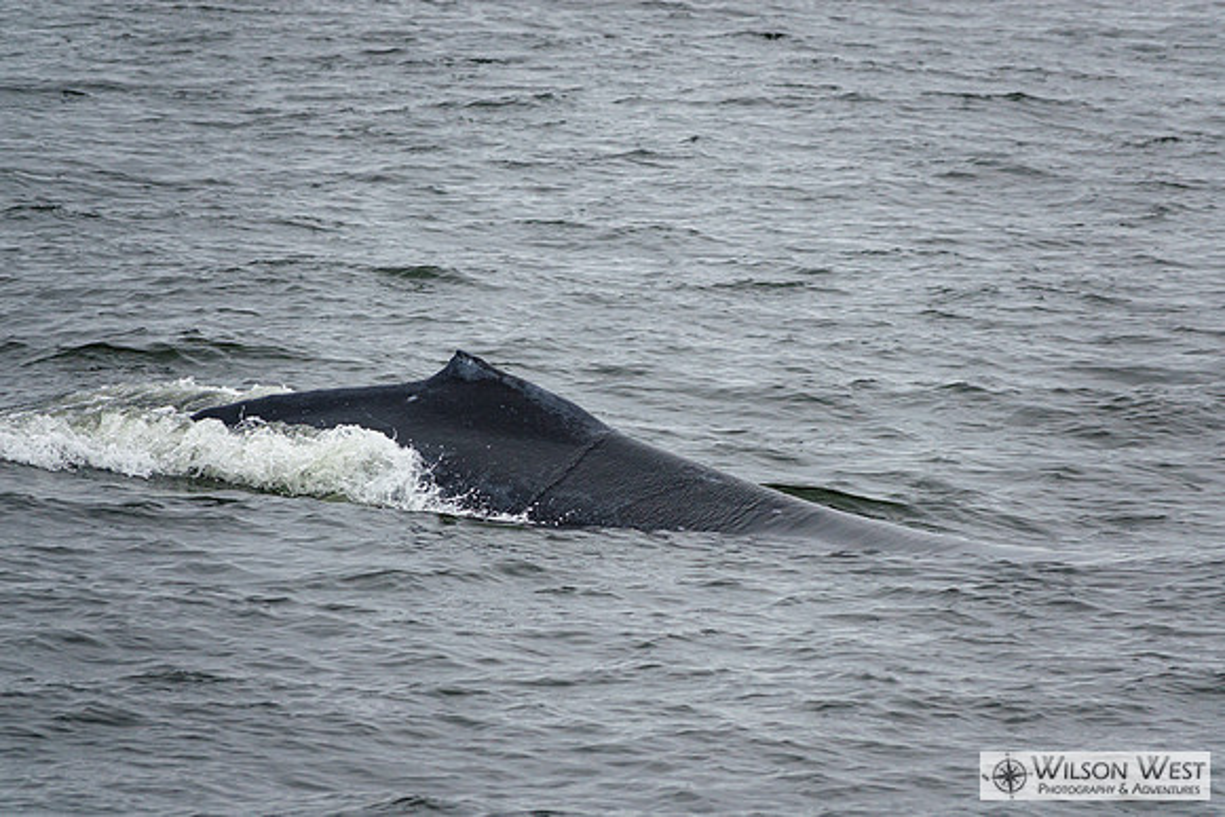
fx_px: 14430
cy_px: 408
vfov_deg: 3.2
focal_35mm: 424
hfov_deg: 4.9
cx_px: 612
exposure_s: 1/2000
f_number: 4
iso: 250
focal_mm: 155.41
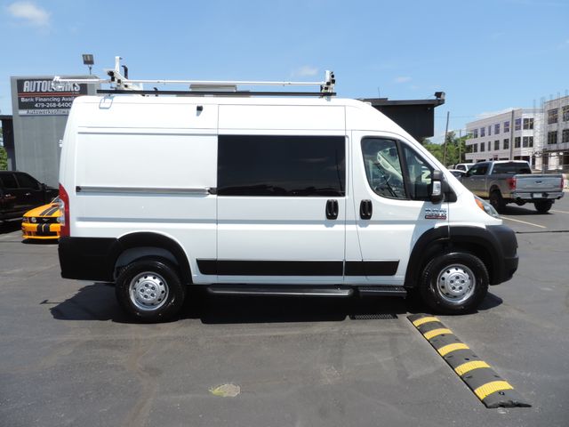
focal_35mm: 24
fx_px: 394
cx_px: 284
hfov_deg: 71.6
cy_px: 214
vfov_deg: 56.8
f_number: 3
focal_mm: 4.3
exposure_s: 1/1000
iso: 80
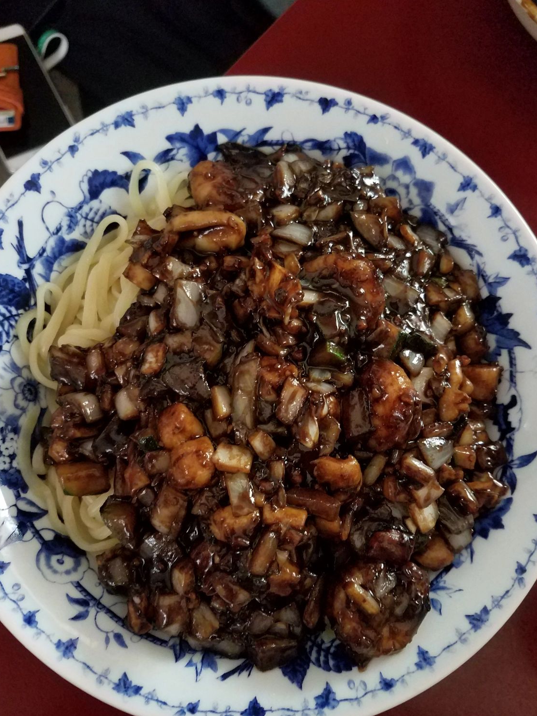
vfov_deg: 65.3
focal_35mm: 27
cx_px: 273
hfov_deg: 51.3
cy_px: 370
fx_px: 559
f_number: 1.7
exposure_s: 1/10
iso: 250
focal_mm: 4.2
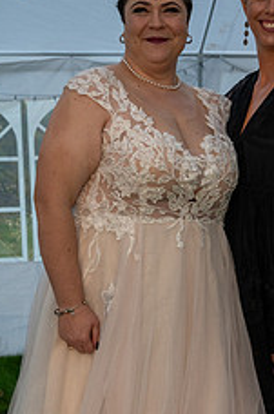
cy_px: 256
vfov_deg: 24.5
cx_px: 215
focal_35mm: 83
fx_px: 952
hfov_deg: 16.3
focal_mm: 42
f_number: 4
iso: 2200
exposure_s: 1/200
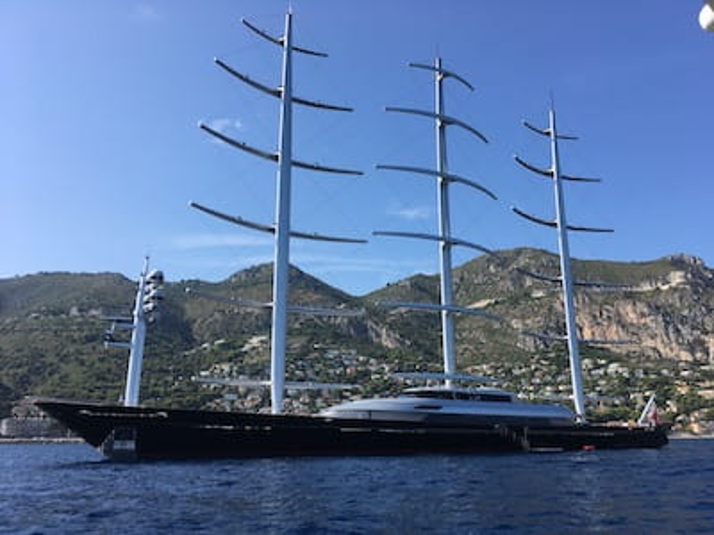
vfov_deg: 48.2
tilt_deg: +13.1
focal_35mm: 29
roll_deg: -0.6
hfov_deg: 61.7
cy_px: 268
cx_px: 357
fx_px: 598
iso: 25
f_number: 2.2
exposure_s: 1/1221
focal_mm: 4.15
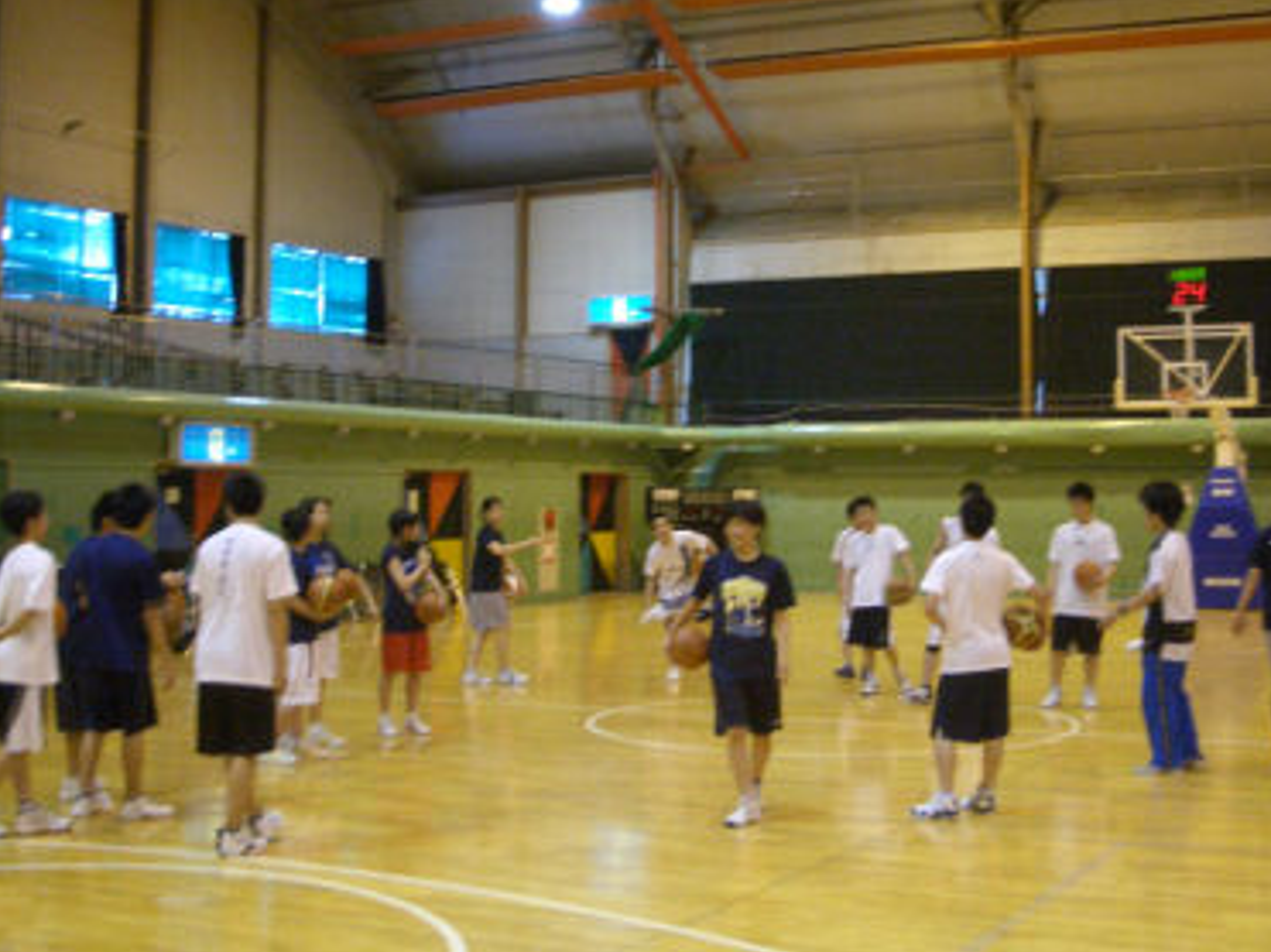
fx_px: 1872
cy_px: 421
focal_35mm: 51
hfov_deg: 37.5
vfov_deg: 28.5
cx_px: 673
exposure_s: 1/50
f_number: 2.8
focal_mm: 6.8
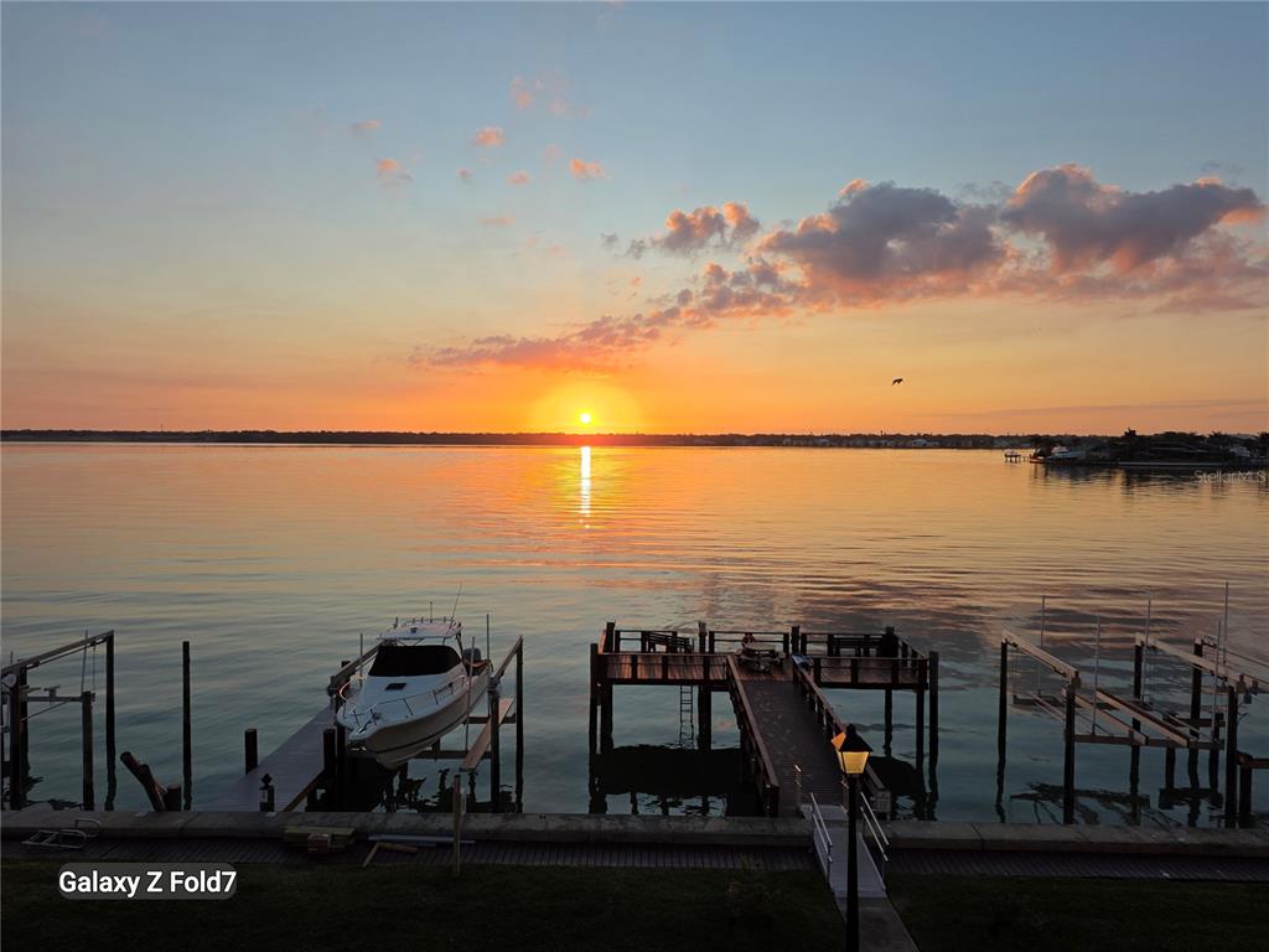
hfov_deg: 73.9
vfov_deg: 58.9
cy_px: 476
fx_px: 843
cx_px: 634
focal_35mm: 23
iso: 80
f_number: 1.7
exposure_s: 1/3100
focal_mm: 6.25
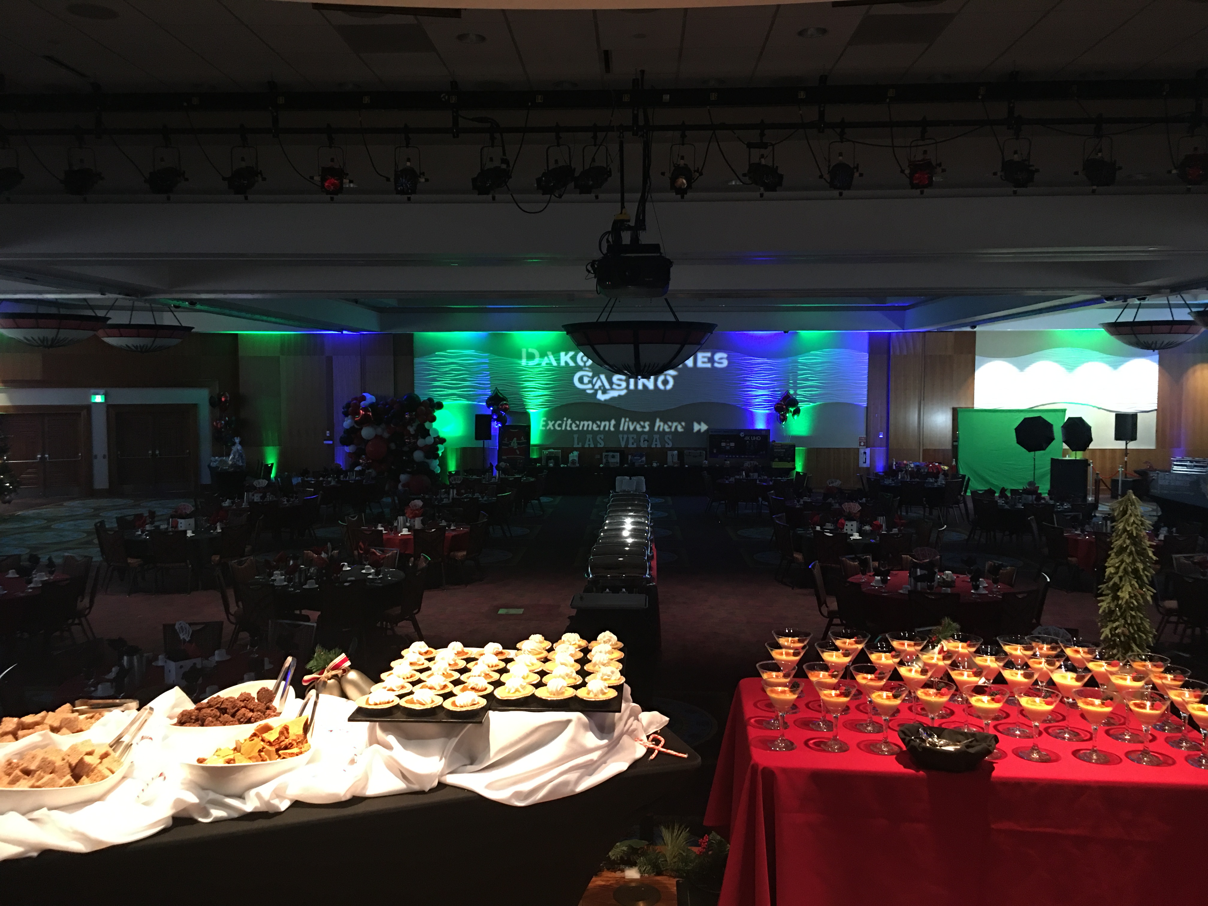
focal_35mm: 29
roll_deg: -0.3
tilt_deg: -3.4
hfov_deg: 61.7
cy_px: 453
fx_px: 1012
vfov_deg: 48.2
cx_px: 604
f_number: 2.2
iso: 64
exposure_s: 1/4
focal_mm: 4.15
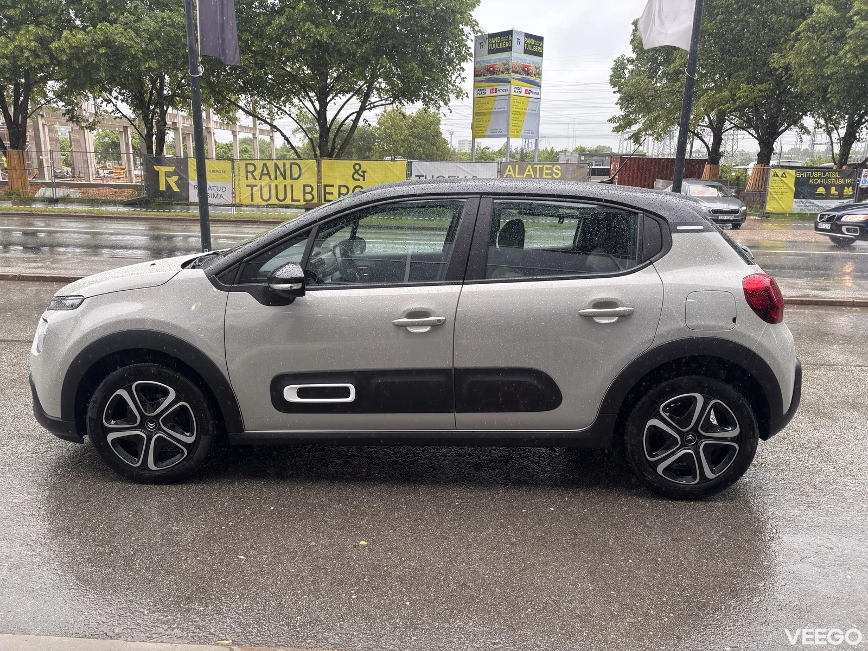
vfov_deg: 53.1
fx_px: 652
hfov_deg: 67.3
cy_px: 326
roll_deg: -1.7
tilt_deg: -13.4
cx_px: 434
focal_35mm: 26
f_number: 1.6
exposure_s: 1/281
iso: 50
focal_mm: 5.96
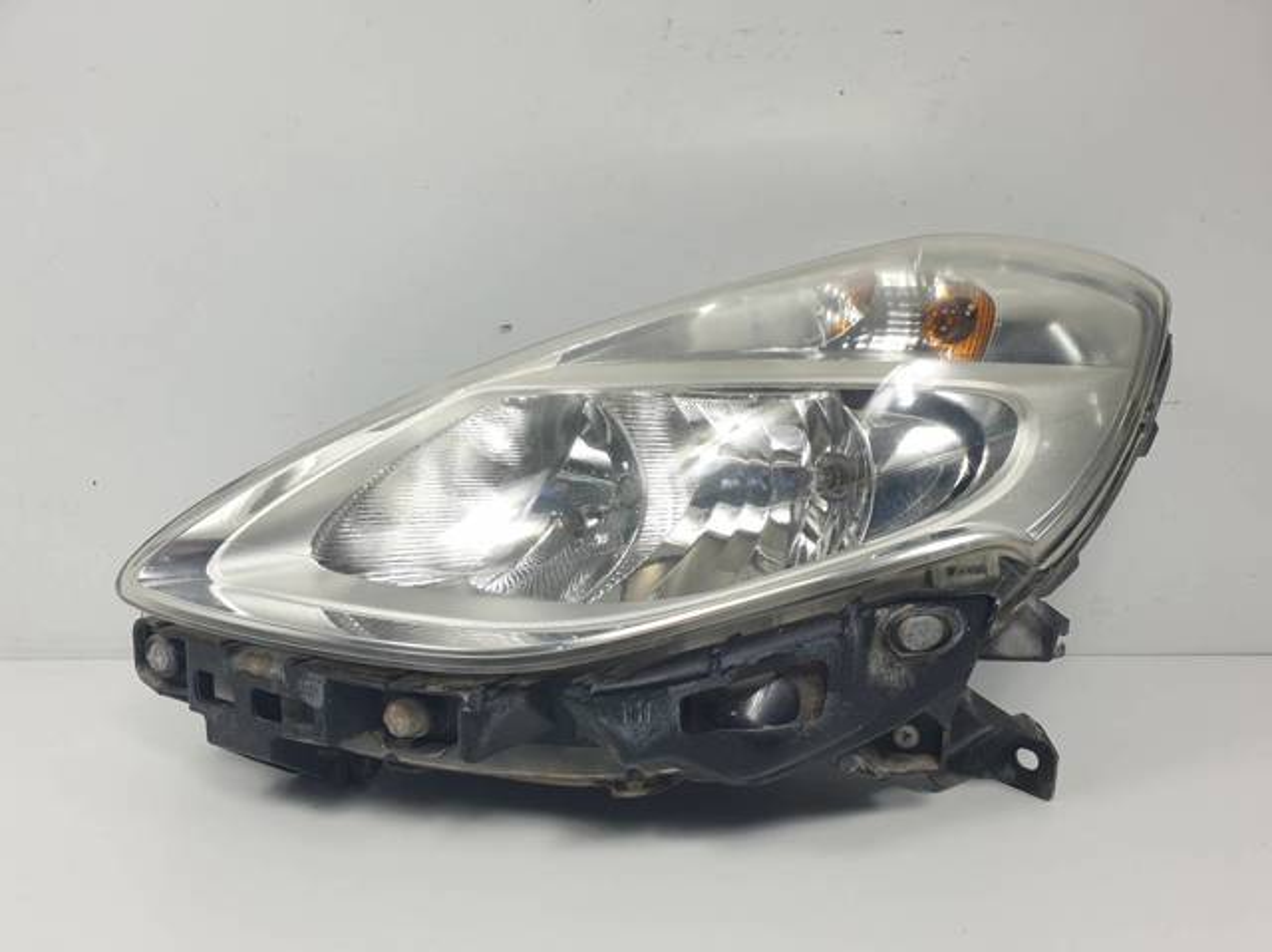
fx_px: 955
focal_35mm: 26
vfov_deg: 53.0
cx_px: 636
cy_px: 476
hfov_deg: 67.3
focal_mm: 4.3
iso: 50
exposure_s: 1/233
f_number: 2.4
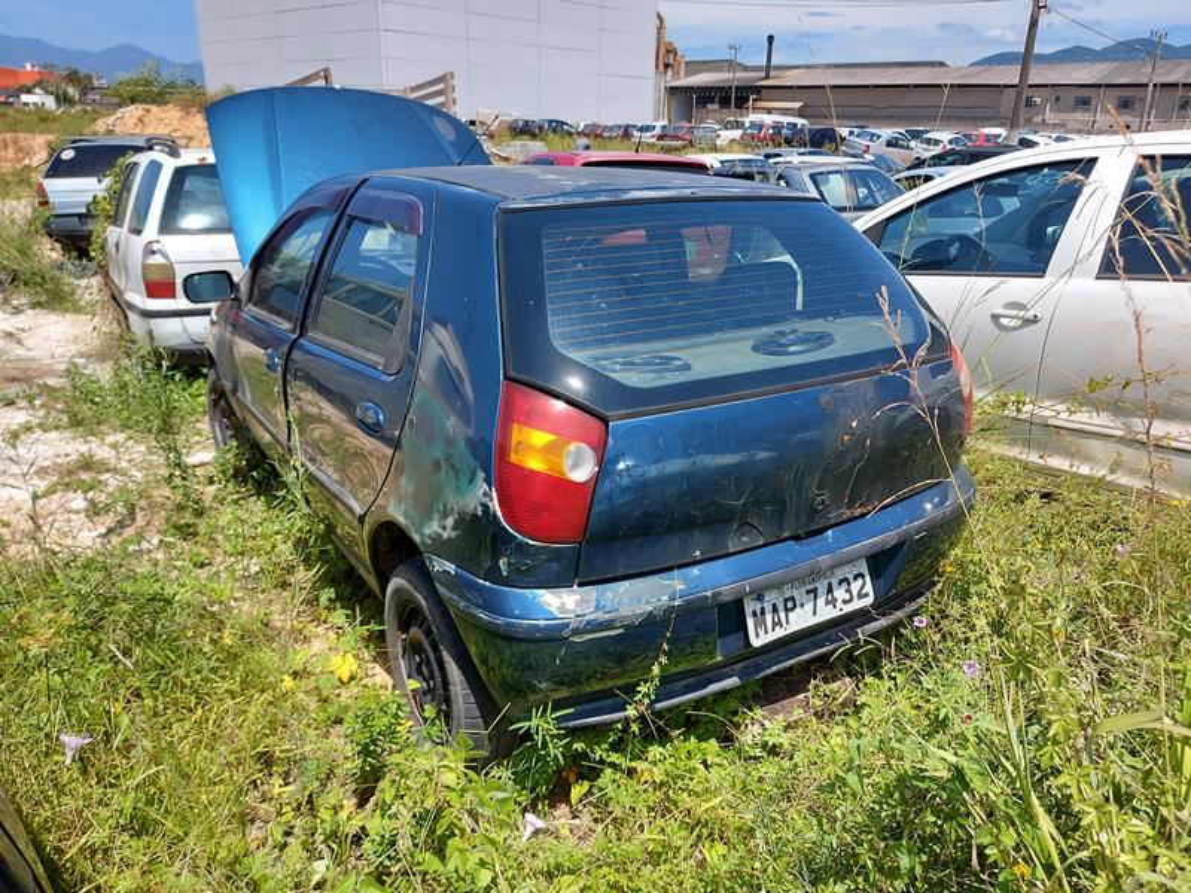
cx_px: 596
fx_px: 826
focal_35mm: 24
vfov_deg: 56.8
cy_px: 446
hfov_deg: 71.6
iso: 32
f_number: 1.8
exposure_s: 1/595
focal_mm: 5.23
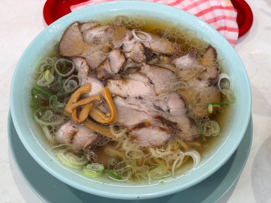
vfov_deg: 28.0
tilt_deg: -55.5
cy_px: 102
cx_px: 136
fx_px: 407
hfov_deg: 36.8
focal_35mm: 52
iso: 32
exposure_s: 1/50
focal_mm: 5.96
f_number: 1.6
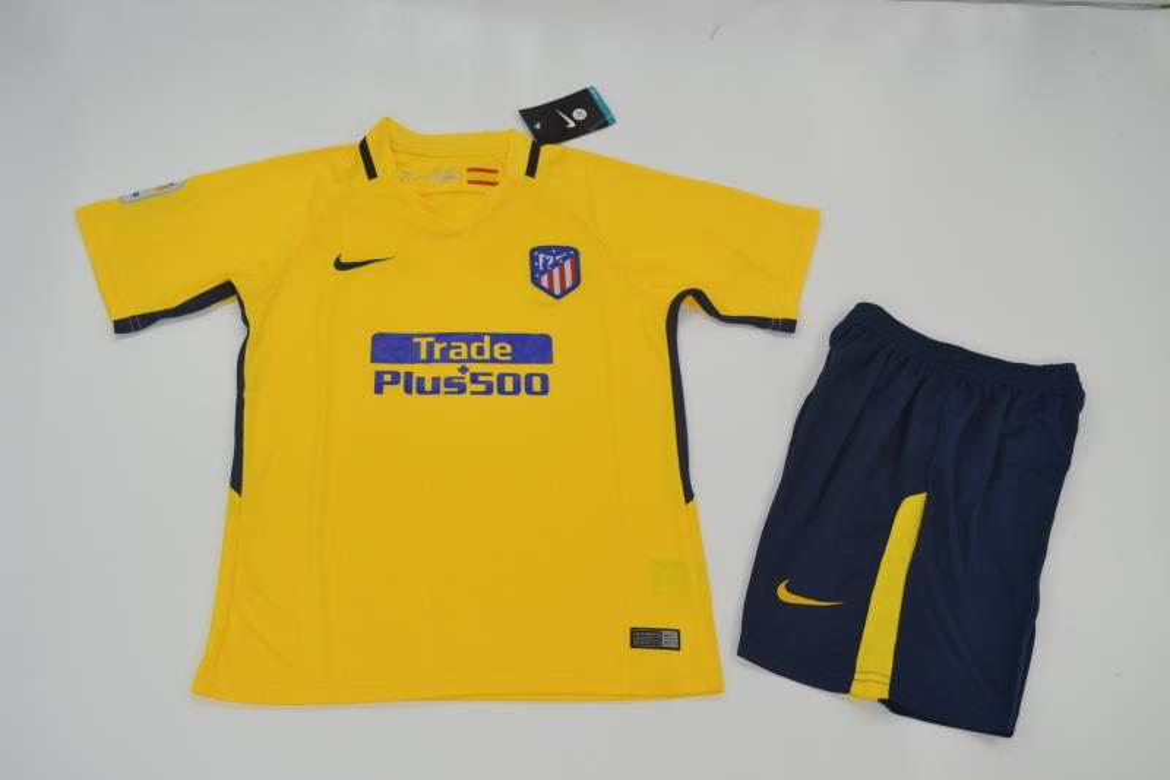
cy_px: 390
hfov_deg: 45.0
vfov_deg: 30.8
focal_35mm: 44
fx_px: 1413
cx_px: 585
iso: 200
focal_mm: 29
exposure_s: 1/200
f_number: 4.8
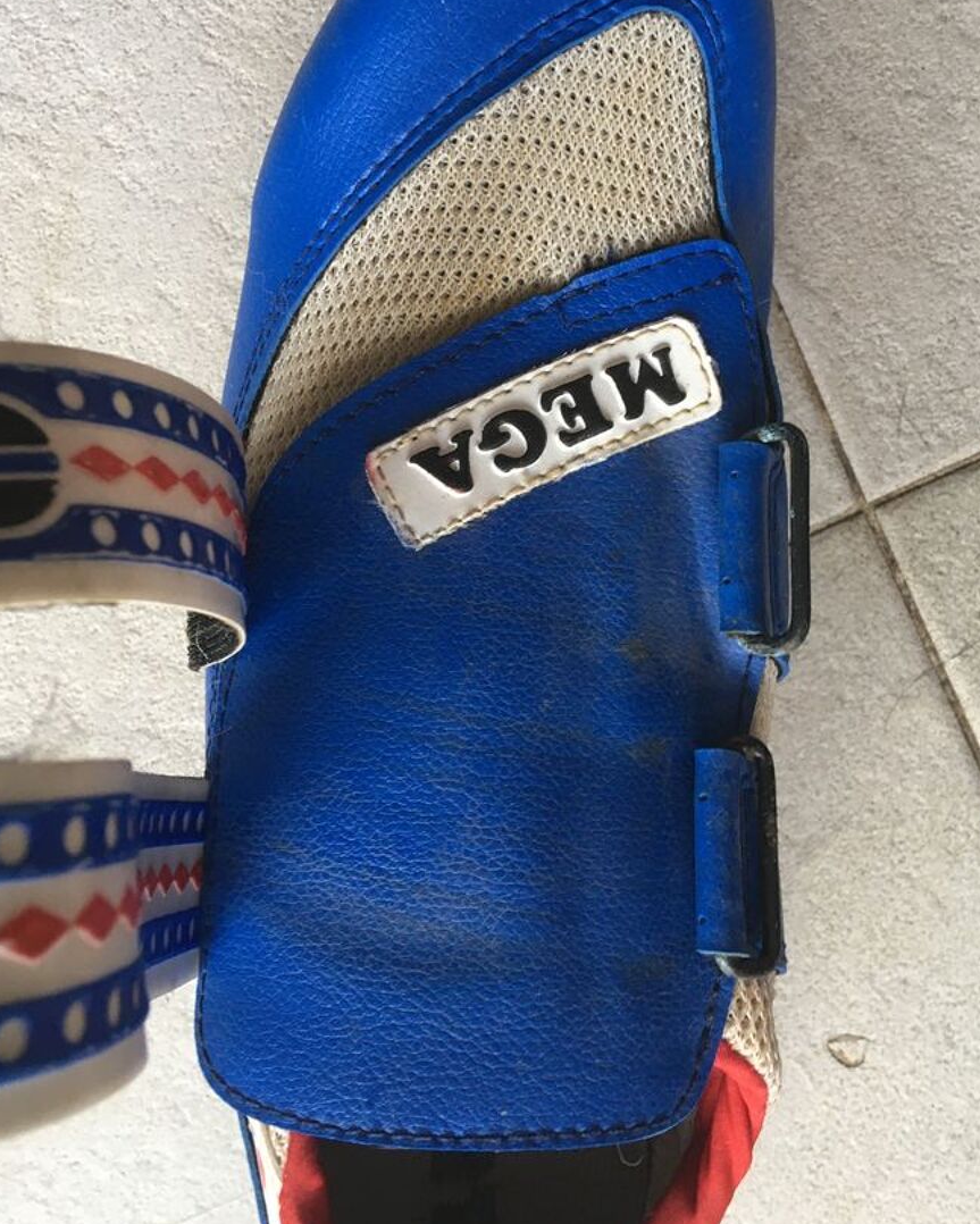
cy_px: 524
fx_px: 1268
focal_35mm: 35
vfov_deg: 51.3
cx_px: 506
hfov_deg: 42.2
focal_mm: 4.15
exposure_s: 1/33
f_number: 2.2
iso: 100
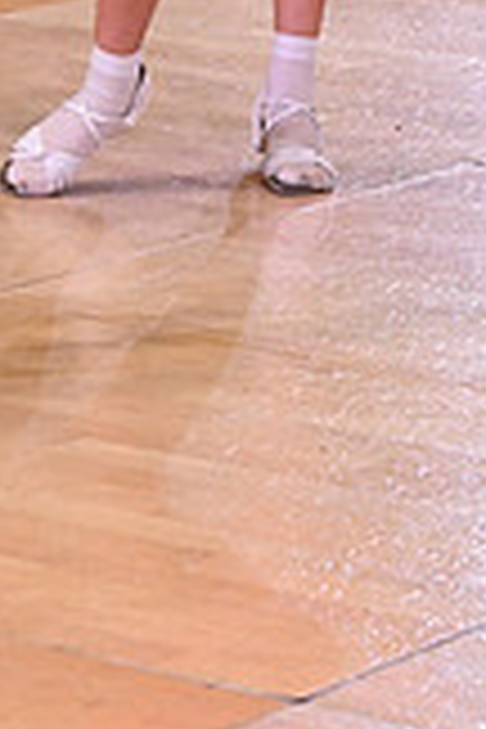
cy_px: -549
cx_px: -182
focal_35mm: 251
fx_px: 5082
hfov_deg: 5.4
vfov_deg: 7.9
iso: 4000
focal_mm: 70
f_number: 7.1
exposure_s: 1/400
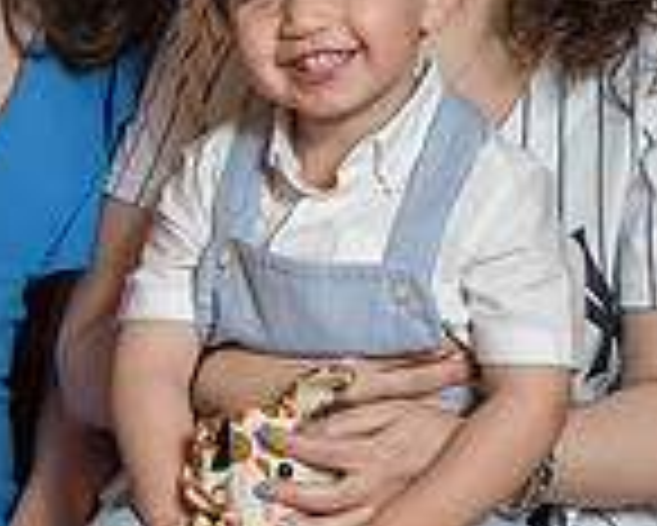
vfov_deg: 8.3
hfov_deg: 10.4
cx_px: 162
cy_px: 250
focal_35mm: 186
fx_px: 3619
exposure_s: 1/125
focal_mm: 50
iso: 800
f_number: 4
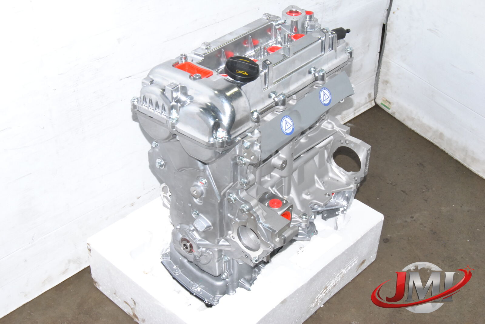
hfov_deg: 41.1
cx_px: 242
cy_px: 162
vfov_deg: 28.2
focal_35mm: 48
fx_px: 647
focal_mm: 32
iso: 800
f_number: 14
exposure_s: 1/200
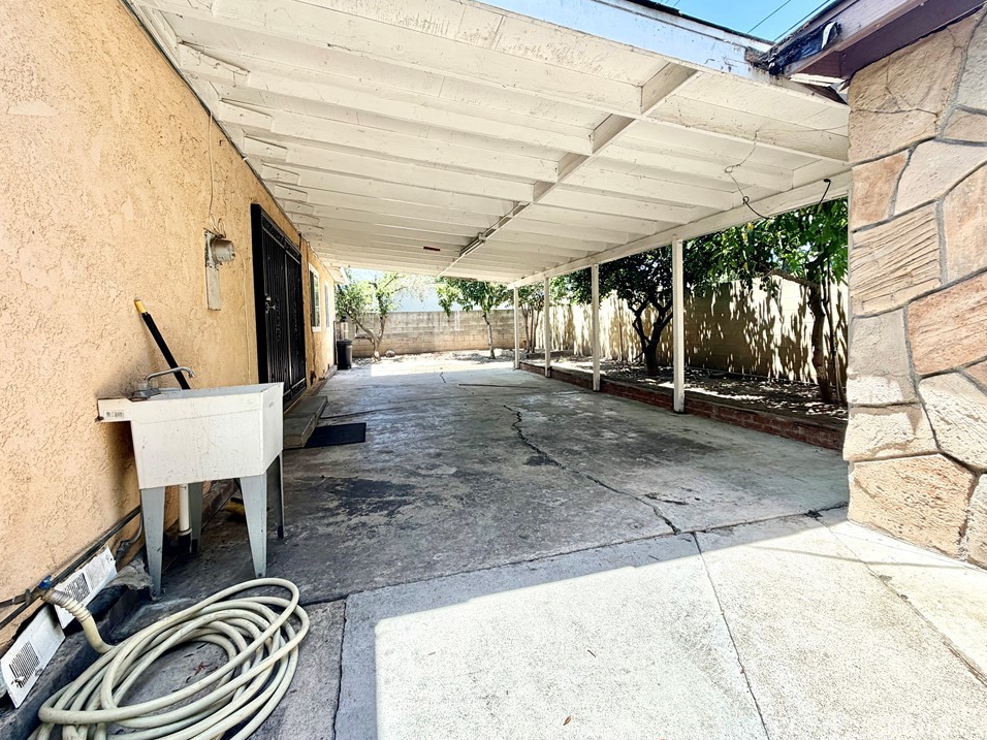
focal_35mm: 15
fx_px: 428
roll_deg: +1.6
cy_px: 345
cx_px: 482
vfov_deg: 81.6
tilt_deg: -2.7
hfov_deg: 98.2
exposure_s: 1/451
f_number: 2.2
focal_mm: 2.22
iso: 64
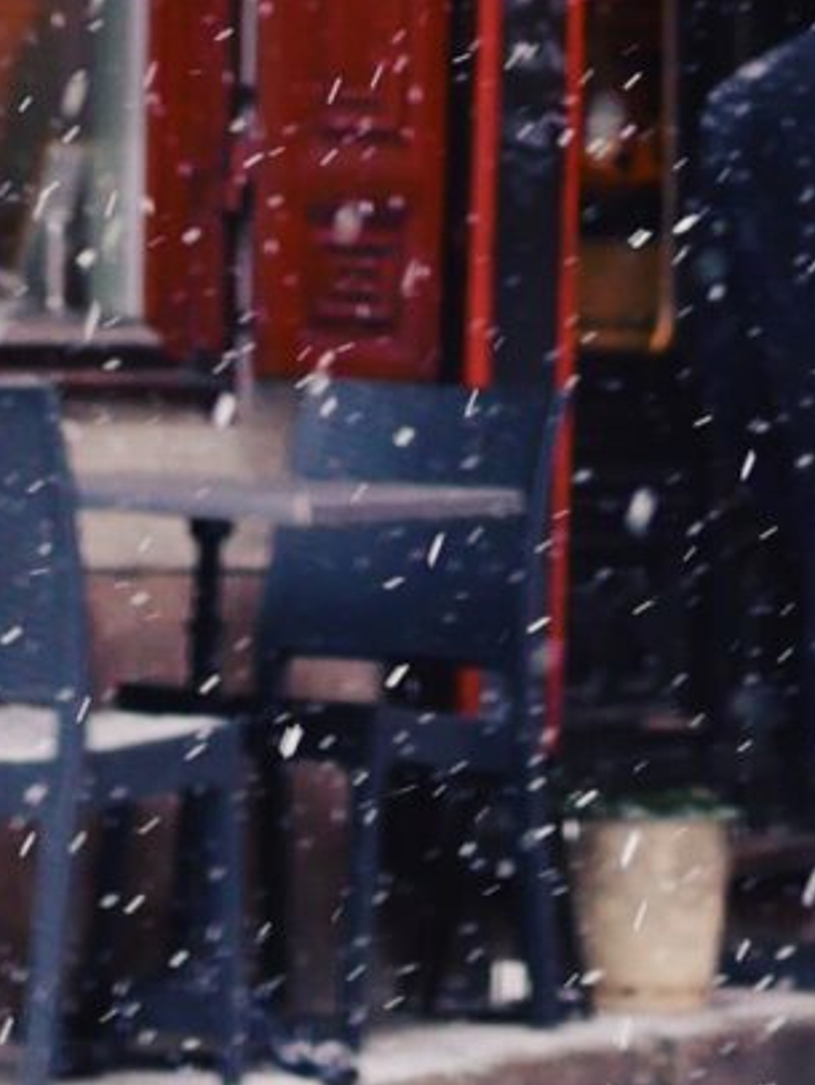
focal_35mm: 252
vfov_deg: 7.6
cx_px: 524
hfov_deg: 5.9
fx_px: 7902
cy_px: -965
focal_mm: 20
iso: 200
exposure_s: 1/160
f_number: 2
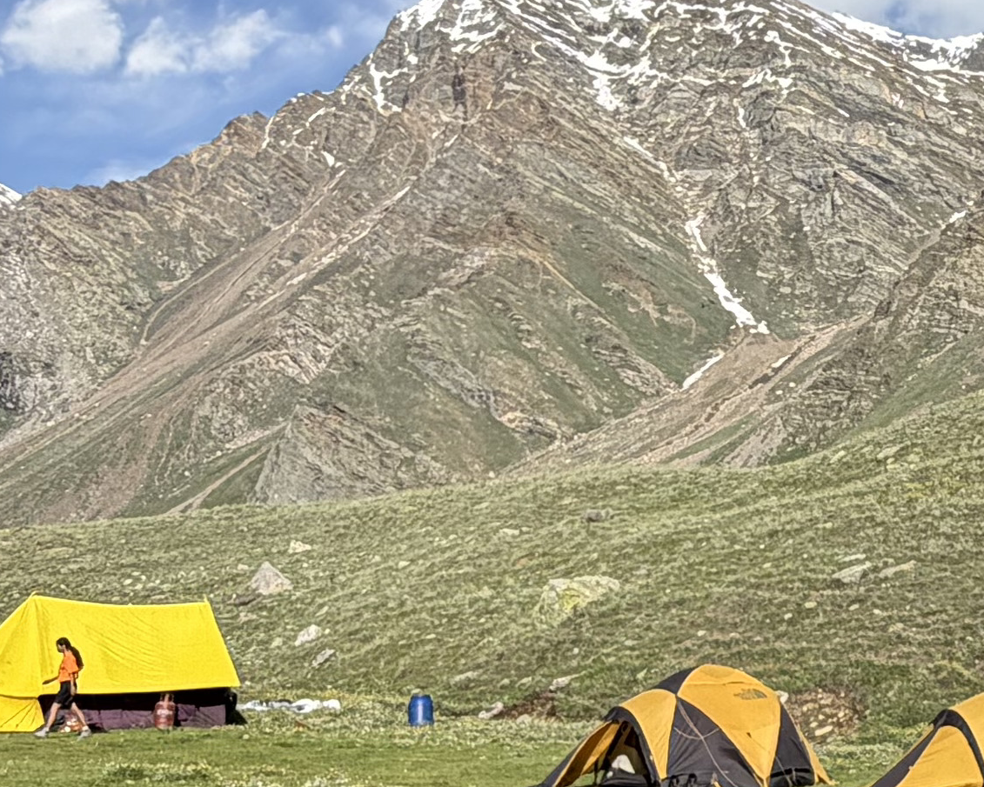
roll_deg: +2.5
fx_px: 2010
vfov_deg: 22.1
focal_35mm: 69
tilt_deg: +13.3
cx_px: 886
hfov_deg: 26.6
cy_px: 275
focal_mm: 2.22
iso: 20
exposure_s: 1/888
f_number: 2.2
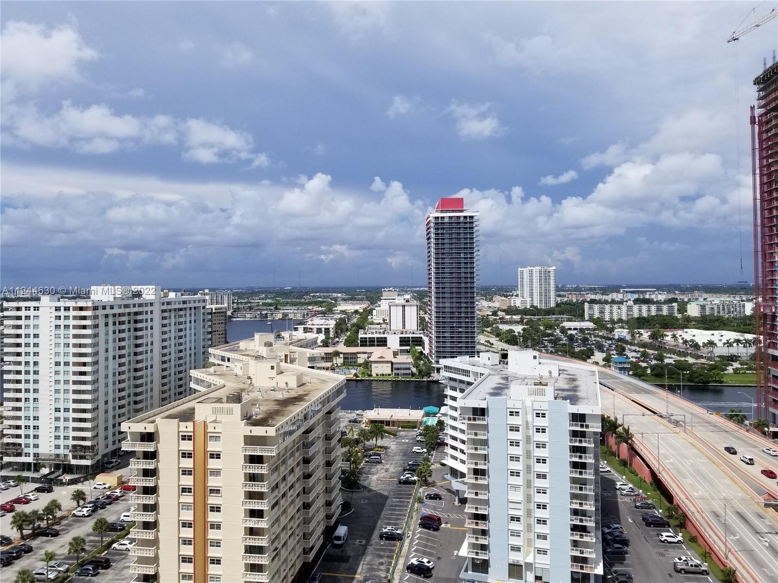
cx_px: 389
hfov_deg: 67.3
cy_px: 292
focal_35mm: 26
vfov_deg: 53.1
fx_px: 584
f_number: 1.7
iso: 50
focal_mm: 4.25
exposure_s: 1/4320
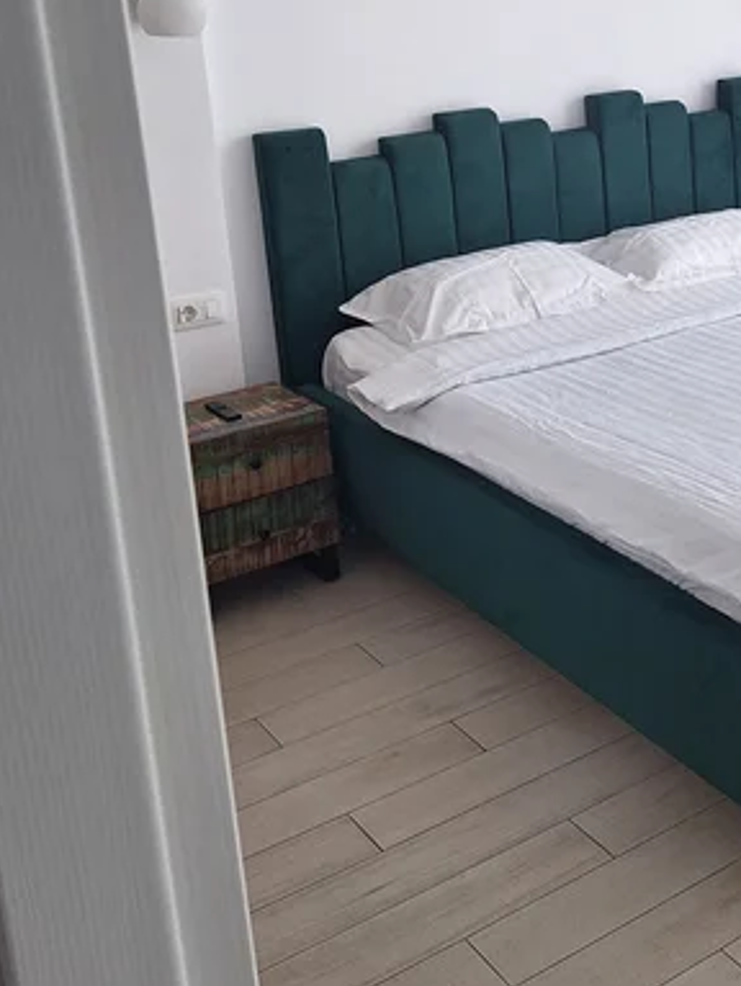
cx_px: 736
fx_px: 1368
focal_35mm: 48
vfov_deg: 38.7
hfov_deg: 28.5
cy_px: 260
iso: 64
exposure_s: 1/100
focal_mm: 5.54
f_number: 1.8
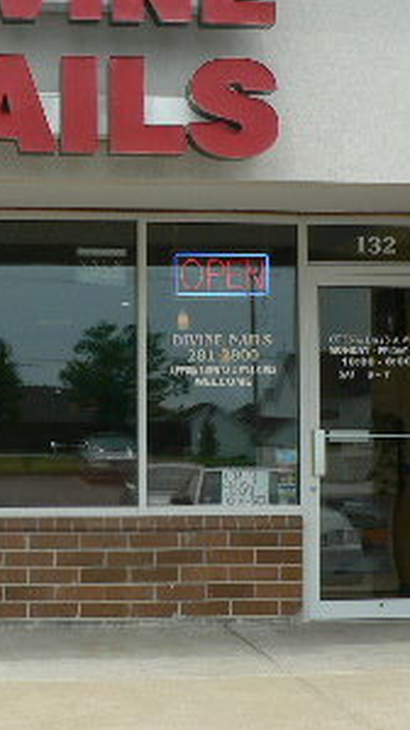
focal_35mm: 84
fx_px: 1625
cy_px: 305
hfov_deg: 14.2
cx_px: 41
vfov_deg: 25.3
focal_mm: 6
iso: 80
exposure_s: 1/400
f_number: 4
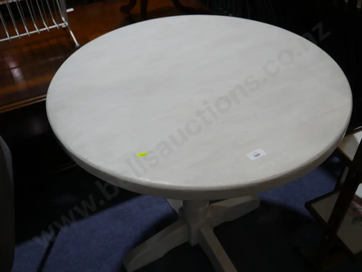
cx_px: 181
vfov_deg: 39.7
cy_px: 136
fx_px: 377
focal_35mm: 36
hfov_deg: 51.3
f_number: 4
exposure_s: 1/100
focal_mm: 18
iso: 200
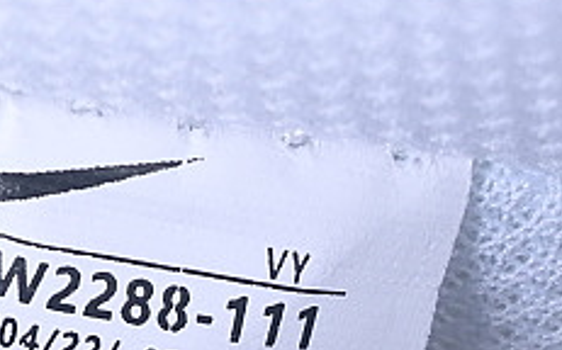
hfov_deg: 5.9
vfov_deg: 3.6
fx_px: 5479
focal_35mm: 358
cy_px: 508
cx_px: 22
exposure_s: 1/100
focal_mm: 50
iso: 160
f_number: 7.1
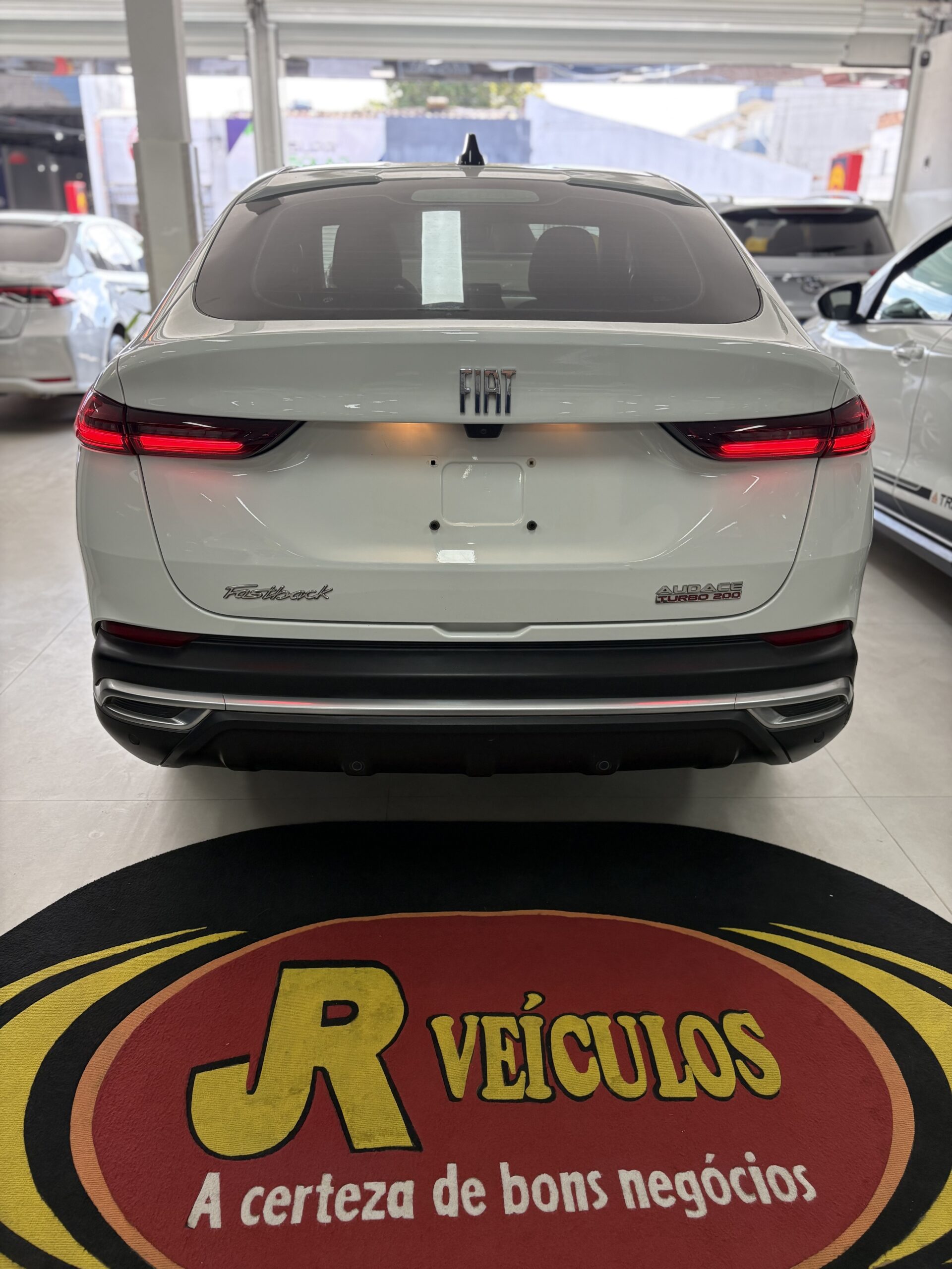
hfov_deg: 53.1
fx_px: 953
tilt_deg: -21.3
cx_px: 476
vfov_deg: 67.3
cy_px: 634
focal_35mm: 26
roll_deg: -1.3
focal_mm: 5.96
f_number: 1.6
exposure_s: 1/121
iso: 125
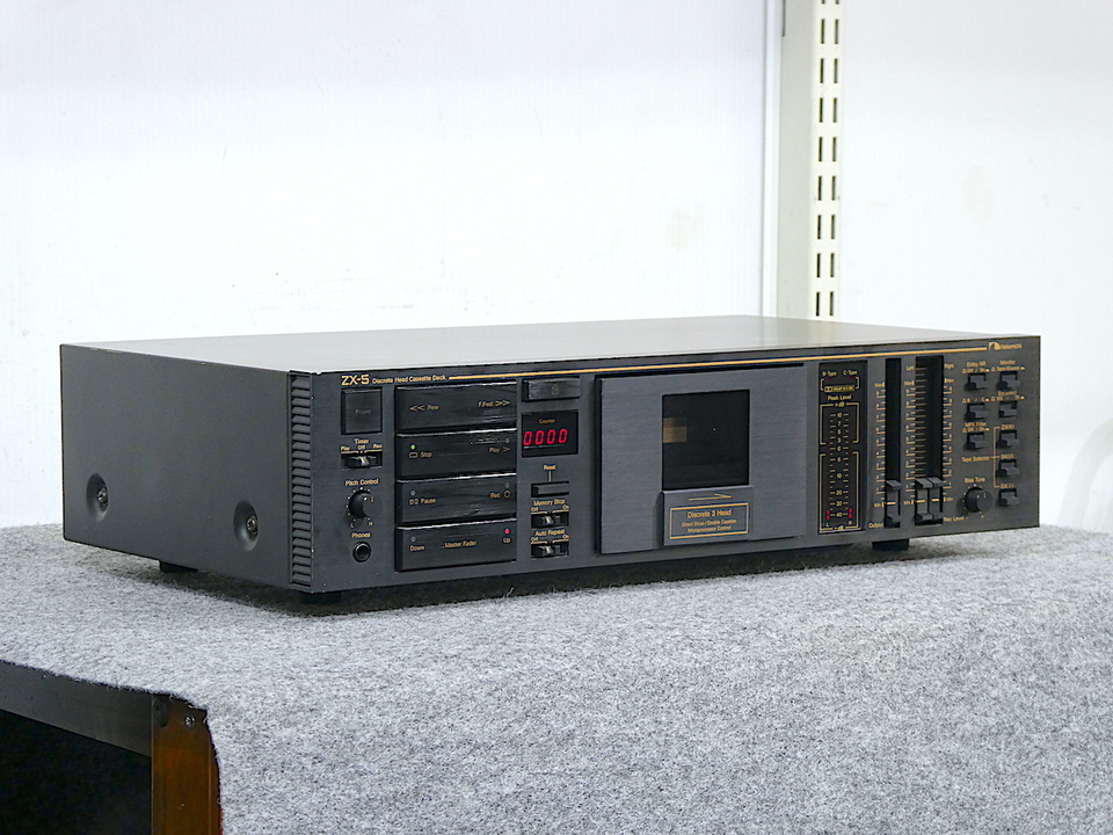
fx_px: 3408
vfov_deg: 14.0
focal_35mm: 106
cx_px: 556
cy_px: 418
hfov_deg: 18.5
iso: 200
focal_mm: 19
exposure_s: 1/8
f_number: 5.1
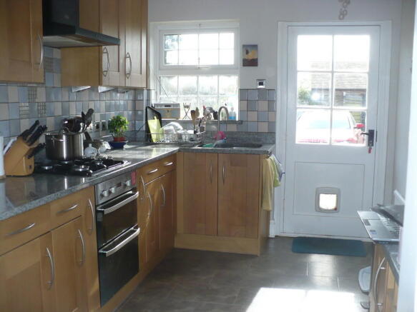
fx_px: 446
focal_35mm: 37
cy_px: 156
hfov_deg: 50.1
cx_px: 208
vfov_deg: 38.7
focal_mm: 6.1
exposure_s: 1/320
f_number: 2.8
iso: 200
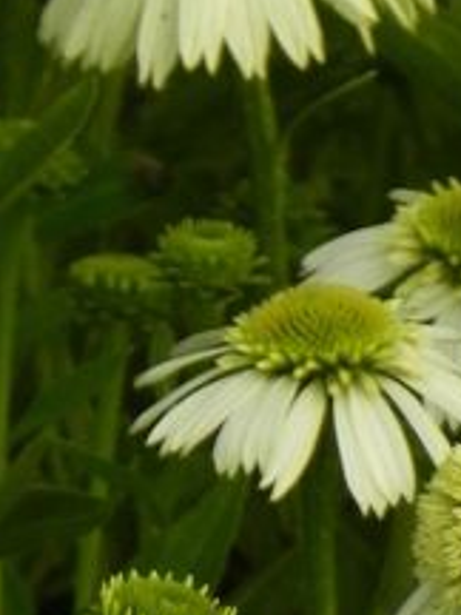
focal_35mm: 786
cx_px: 805
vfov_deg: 2.5
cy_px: 789
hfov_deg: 1.9
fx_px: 13957
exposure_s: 1/800
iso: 160
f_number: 5
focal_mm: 37.7
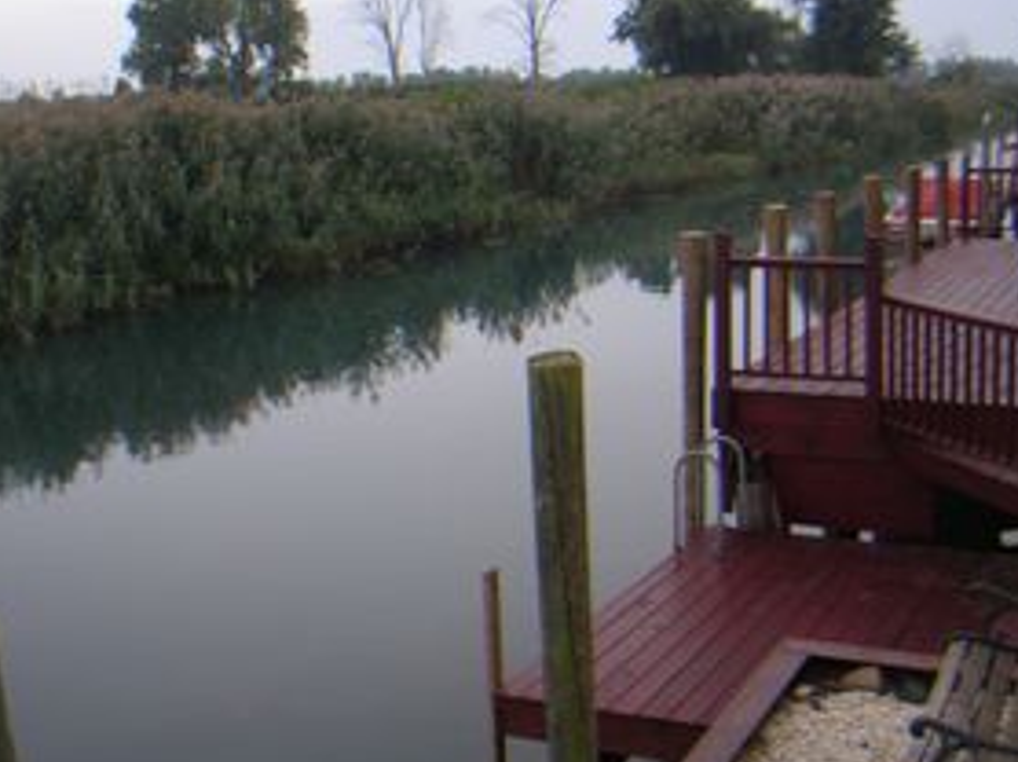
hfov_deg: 38.9
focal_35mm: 49
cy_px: 374
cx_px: 483
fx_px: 1440
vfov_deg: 29.6
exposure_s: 1/80
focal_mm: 5.7
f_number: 2.8
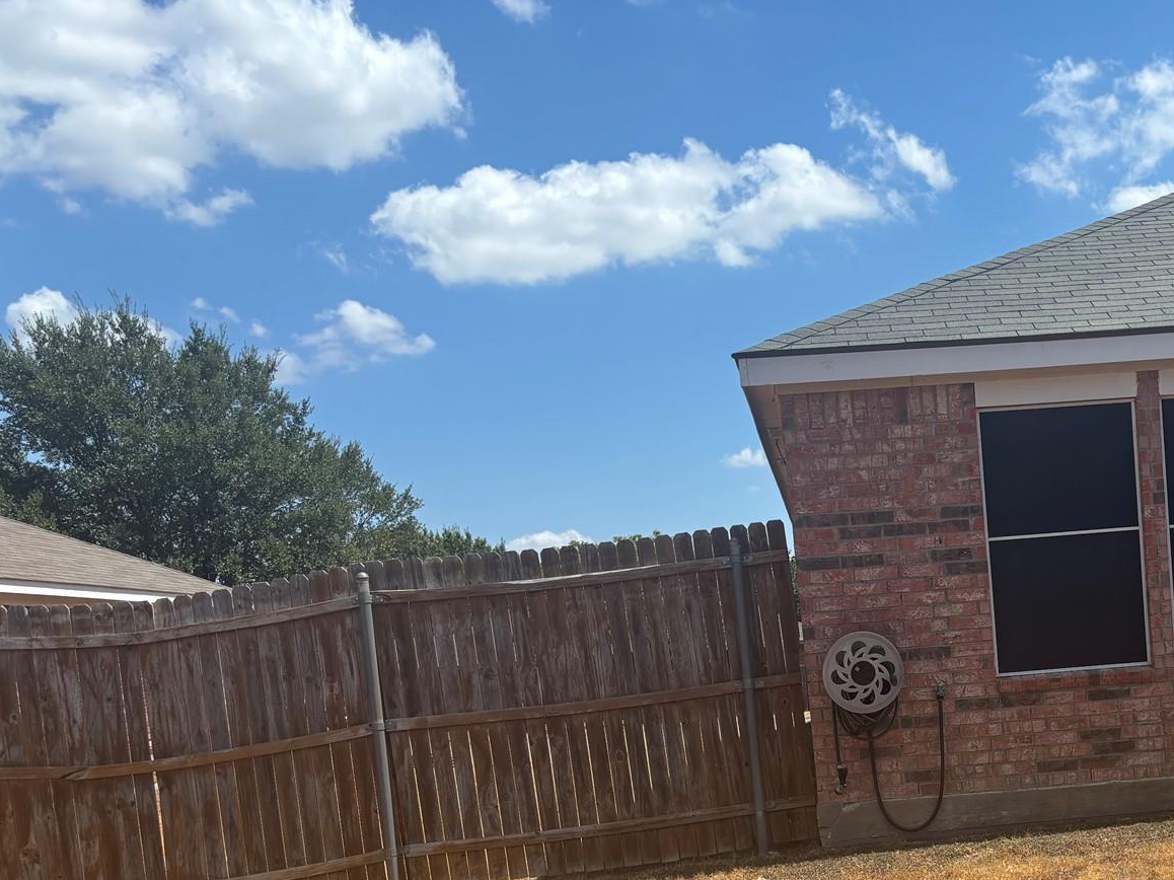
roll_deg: +4.1
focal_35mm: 46
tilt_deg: -2.6
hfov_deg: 39.1
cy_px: 711
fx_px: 1560
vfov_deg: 30.7
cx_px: 993
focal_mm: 5.96
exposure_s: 1/3534
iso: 50
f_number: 1.6
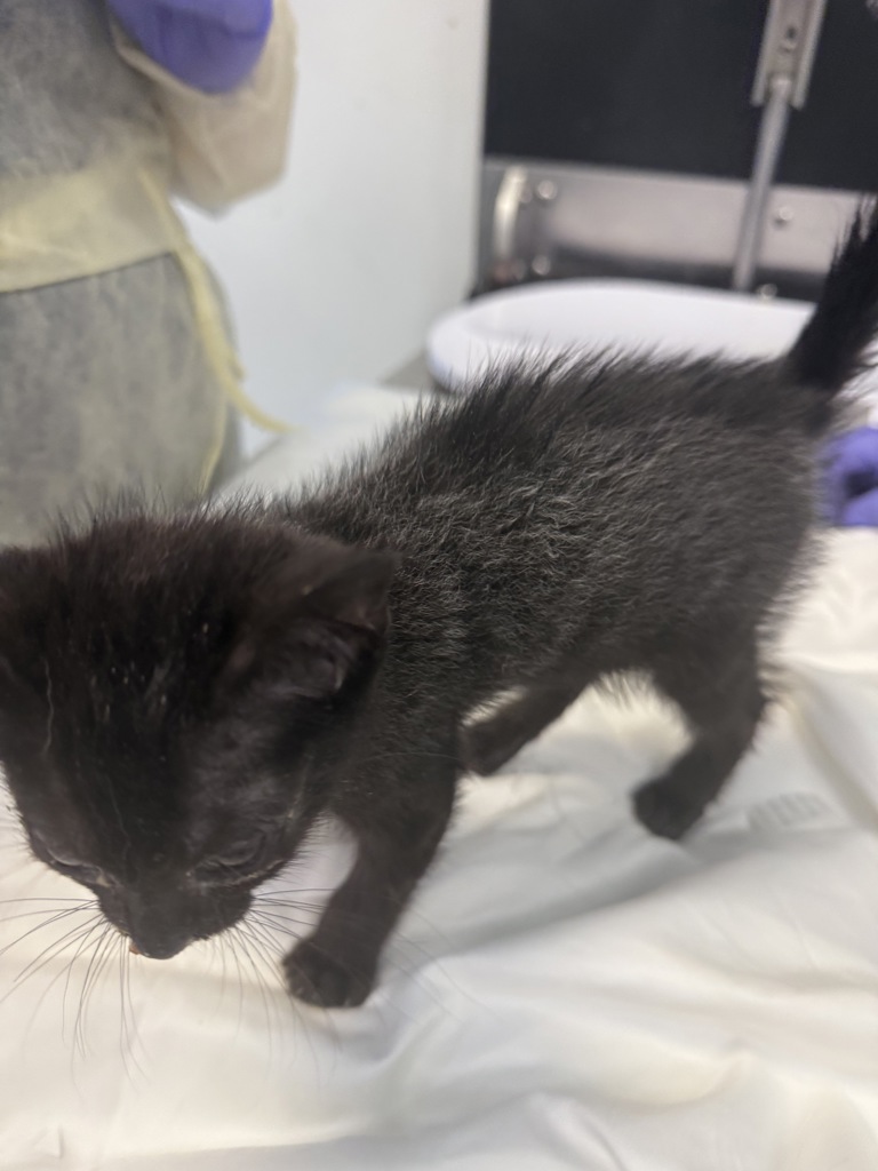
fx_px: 812
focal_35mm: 24
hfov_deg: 56.8
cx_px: 439
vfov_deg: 71.6
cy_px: 586
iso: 160
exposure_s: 1/60
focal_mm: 6.76
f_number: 1.78
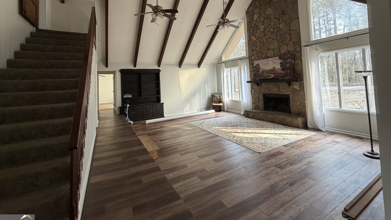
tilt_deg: -1.0
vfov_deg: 65.5
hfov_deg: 99.4
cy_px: 76
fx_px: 166
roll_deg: +4.4
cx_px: 194
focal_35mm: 16
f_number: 2.2
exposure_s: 1/92
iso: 320
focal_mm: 2.22
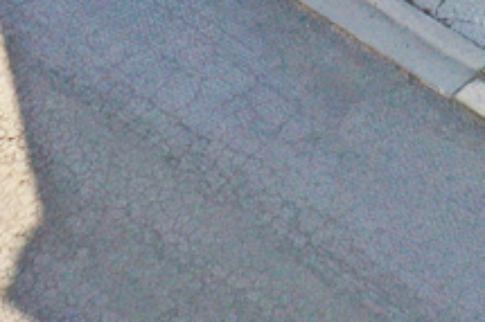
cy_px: -770
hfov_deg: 9.6
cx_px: 663
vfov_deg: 5.9
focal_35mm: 211
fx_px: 2840
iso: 100
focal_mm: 10.26
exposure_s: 1/120
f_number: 4
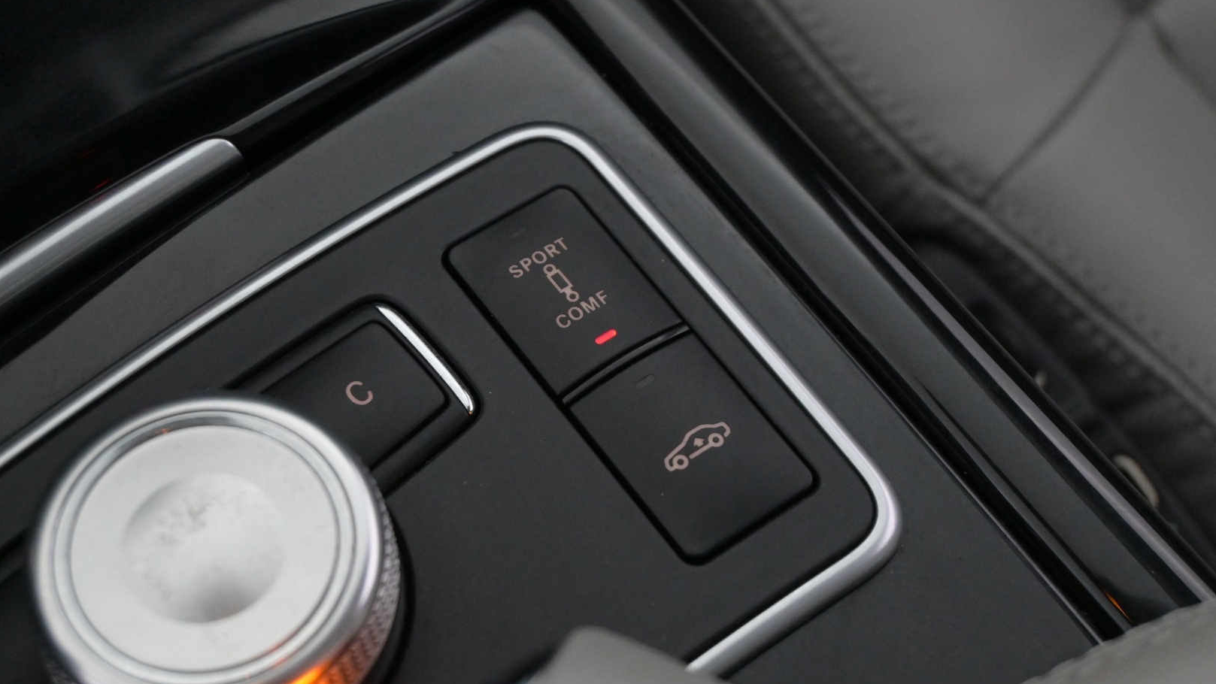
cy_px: 336
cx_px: 608
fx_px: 2081
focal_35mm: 65
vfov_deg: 18.7
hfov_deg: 32.6
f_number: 5.6
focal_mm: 41
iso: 3600
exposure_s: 1/60
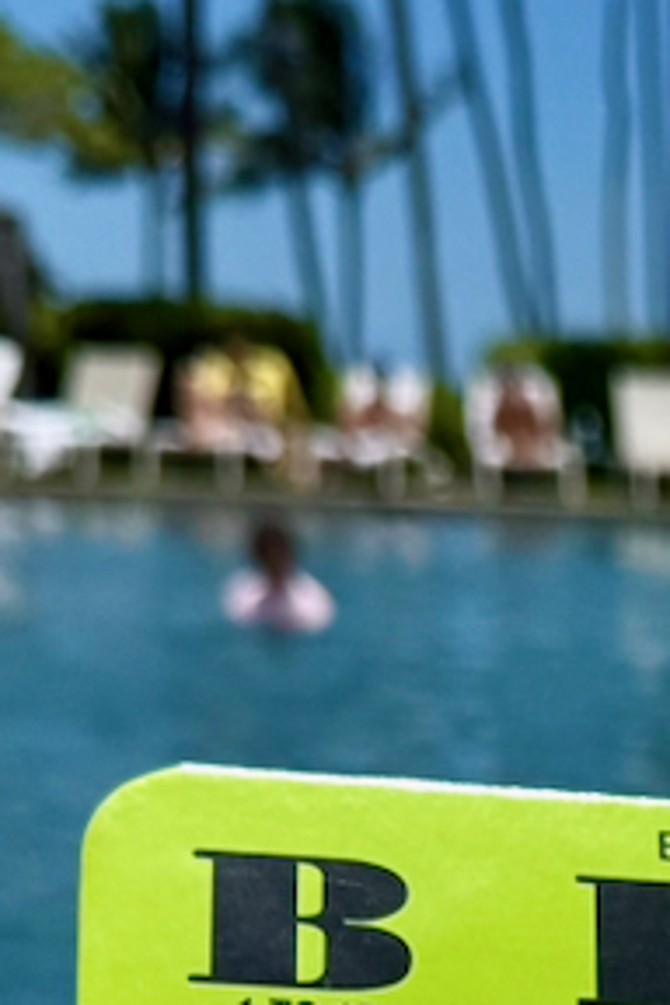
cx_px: 1029
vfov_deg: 16.3
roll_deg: -3.1
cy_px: 1633
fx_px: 3099
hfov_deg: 11.8
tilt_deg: -20.0
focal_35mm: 111
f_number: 1.78
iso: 80
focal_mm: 6.76
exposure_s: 1/11905
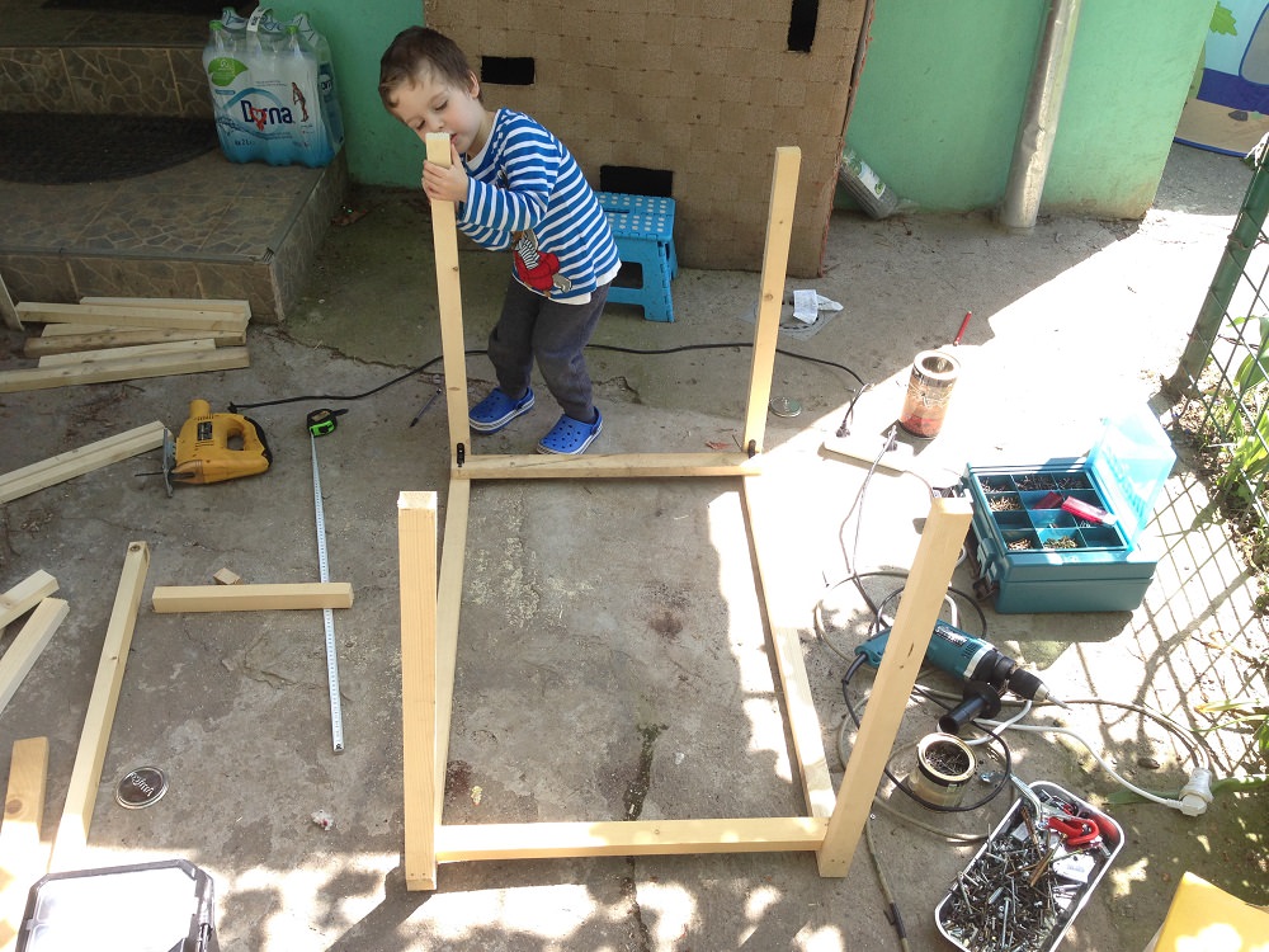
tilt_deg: -37.7
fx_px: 1210
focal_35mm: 33
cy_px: 476
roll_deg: -1.0
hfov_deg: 55.4
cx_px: 634
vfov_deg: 42.9
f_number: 2.4
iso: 50
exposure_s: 1/197
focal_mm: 4.12
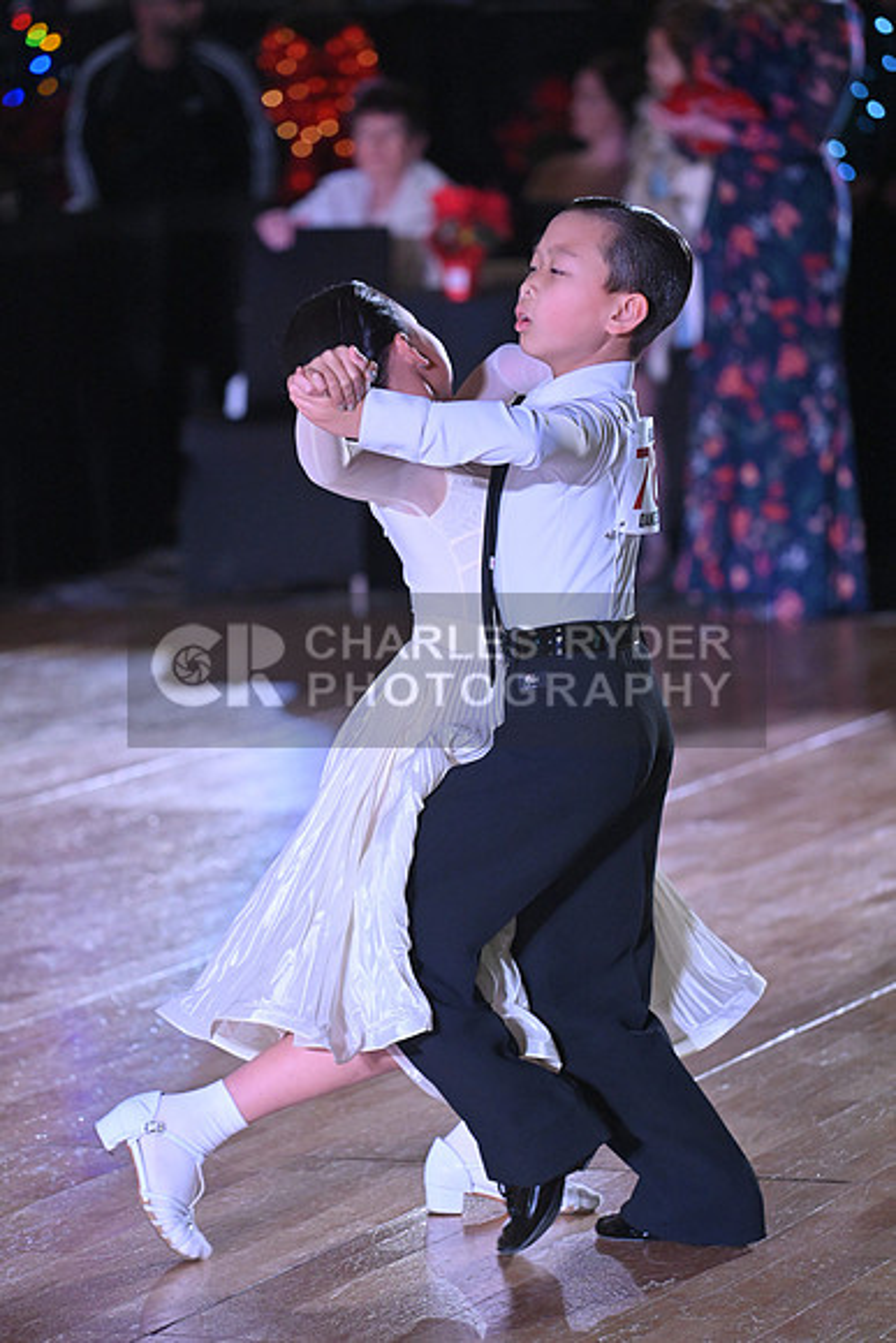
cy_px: 672
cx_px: 448
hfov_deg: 7.6
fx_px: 6715
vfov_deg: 11.4
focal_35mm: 180
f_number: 5
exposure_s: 1/400
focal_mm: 180
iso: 4000
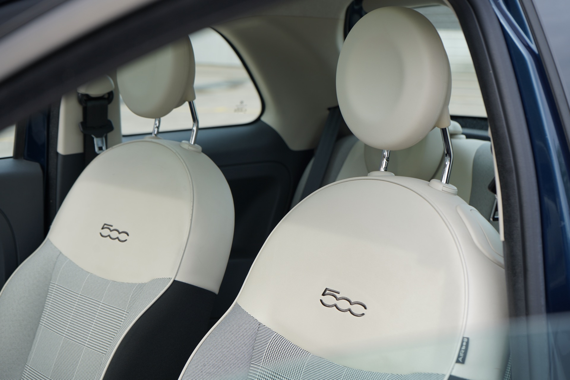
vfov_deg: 19.5
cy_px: 190
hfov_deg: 28.8
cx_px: 285
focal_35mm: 70
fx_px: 1108
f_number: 5.6
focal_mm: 70
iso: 160
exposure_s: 1/80
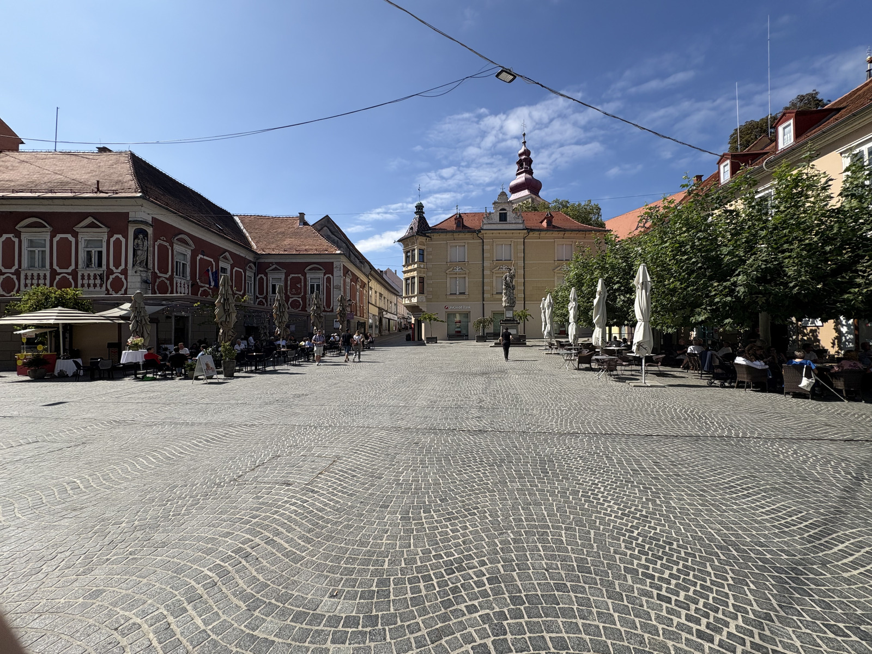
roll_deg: +0.7
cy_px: 327
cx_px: 436
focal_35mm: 14
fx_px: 353
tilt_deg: +2.0
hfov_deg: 102.1
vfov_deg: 85.7
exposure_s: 1/1976
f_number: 2.2
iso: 50
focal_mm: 2.22
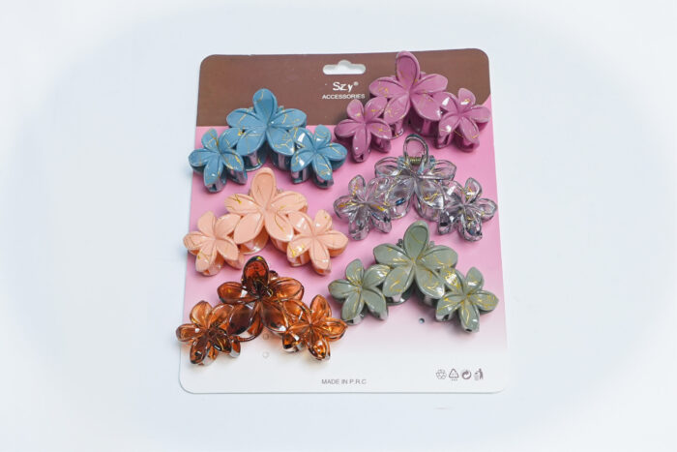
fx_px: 978
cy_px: 226
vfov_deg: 26.0
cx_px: 338
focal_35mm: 52
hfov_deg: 38.2
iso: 800
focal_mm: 35
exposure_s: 1/160
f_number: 5
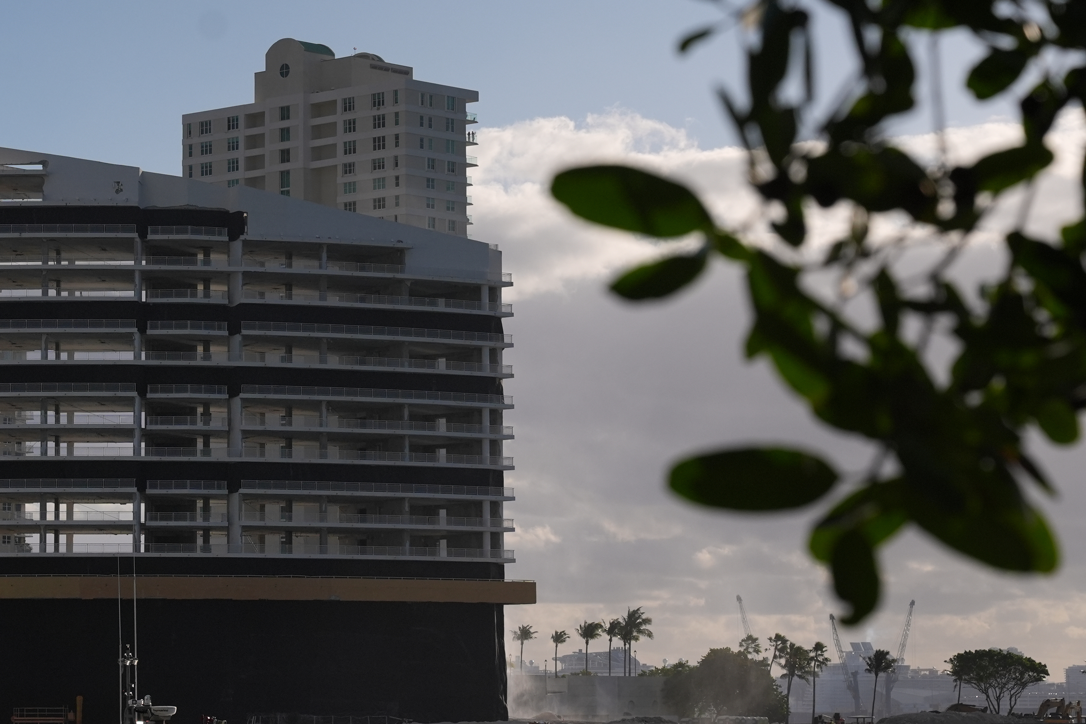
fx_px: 3650
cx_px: 308
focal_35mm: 121
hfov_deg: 16.9
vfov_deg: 11.3
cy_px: 318
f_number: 6.3
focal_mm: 70
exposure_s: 1/8000
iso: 500
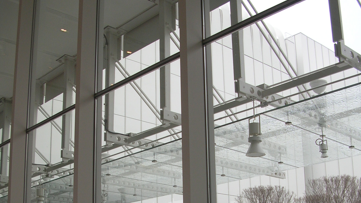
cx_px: 180
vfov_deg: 22.3
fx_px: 498
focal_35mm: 52
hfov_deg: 39.9
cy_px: 199
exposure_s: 1/263
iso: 50
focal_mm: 5.8
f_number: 2.8
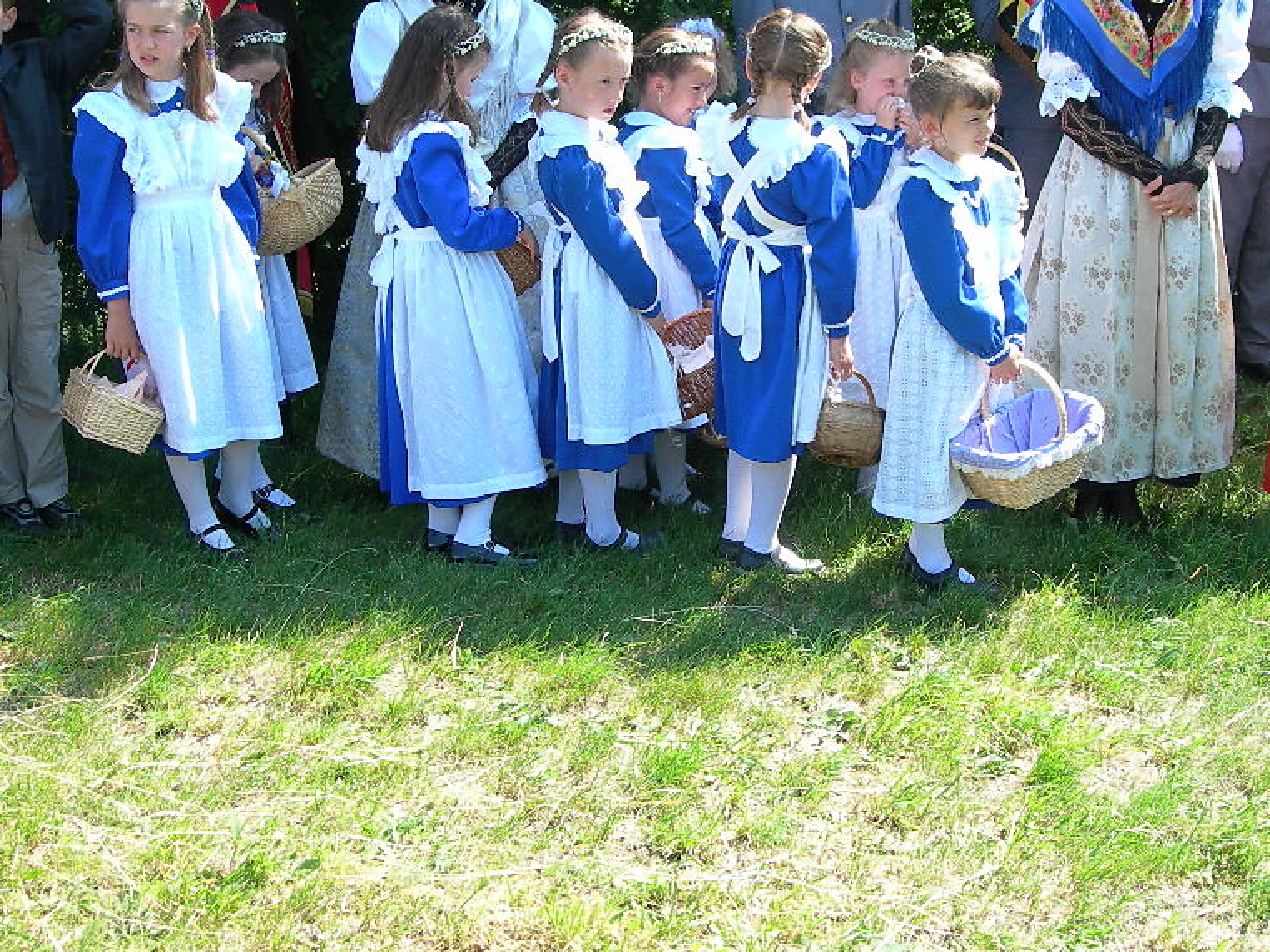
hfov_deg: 37.5
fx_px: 1871
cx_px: 656
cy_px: 350
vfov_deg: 28.4
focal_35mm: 51
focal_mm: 7.8
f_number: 4.8
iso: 50
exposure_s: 1/91
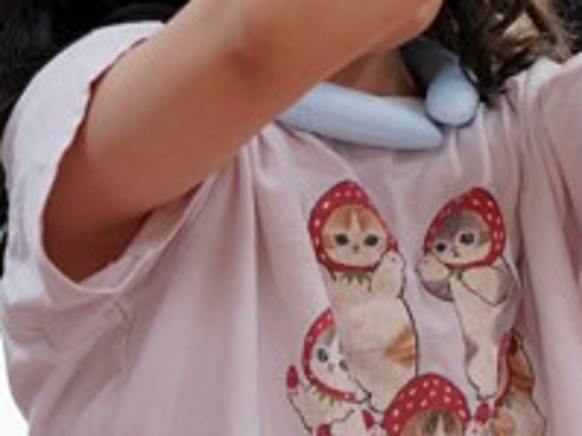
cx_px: 702
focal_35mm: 440
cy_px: 146
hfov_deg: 4.5
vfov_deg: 3.4
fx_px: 7393
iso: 1600
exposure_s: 1/160
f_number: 4
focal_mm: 101
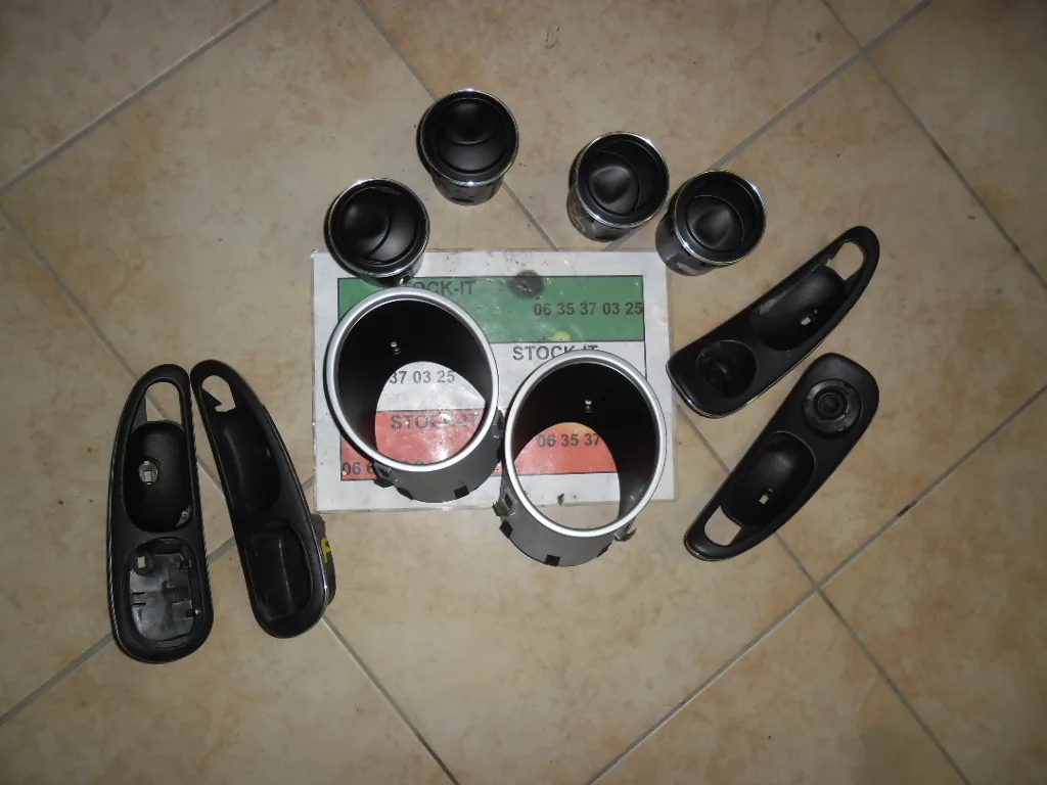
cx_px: 524
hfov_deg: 65.3
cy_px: 392
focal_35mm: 27
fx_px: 817
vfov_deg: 51.4
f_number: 3.5
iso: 80
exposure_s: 1/45
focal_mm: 4.9
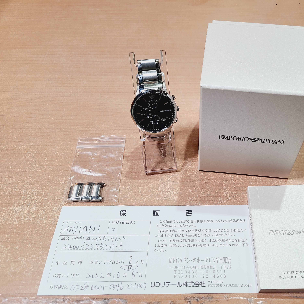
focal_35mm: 31
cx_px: 200
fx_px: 308
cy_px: 154
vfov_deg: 52.5
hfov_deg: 51.7
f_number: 1.8
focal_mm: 5.4
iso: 80
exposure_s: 1/50
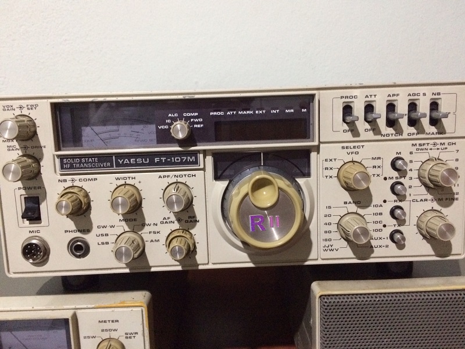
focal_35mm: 29
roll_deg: +1.2
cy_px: 174
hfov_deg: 61.7
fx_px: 390
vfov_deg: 48.2
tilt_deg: -13.8
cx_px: 232
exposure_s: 1/15
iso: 400
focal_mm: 4.15
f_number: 2.2
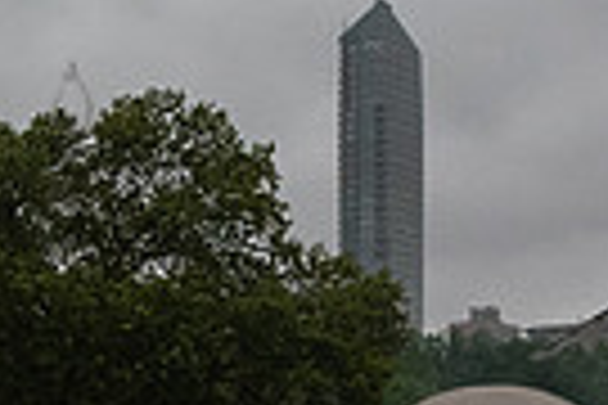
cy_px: 574
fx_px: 1841
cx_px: 68
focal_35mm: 109
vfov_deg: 12.1
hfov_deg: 18.5
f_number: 3.5
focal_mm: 24
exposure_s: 1/1600
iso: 5000
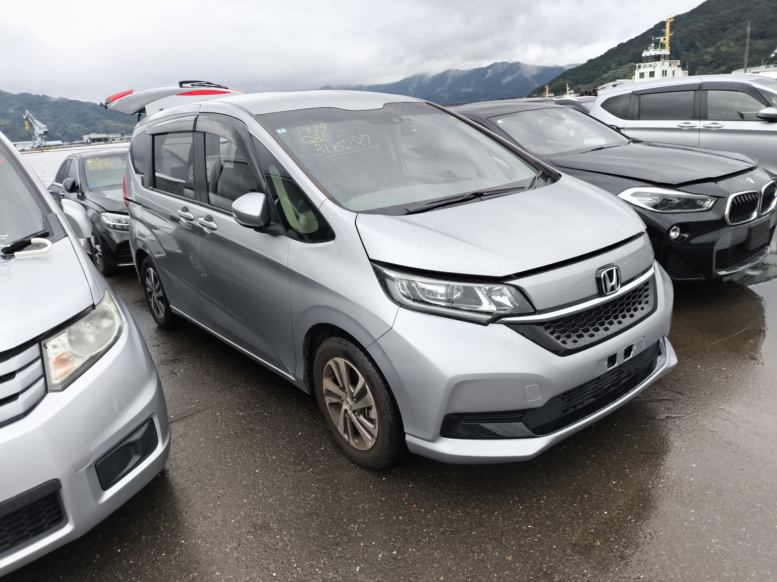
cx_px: 388
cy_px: 291
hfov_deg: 69.4
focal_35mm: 25
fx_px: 561
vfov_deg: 54.9
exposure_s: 1/122
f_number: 1.7
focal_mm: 4.71
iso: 50
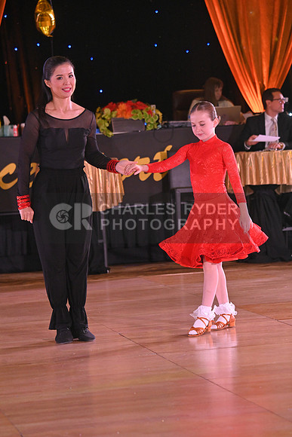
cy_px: 218
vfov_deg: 17.1
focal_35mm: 120
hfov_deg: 11.4
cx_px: 146
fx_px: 1459
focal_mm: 120
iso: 3200
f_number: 6.3
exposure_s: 1/320
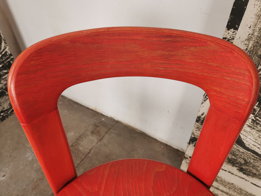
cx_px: 131
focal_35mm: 28
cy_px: 96
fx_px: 211
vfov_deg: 49.7
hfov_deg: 63.4
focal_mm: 5.56
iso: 160
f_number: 1.6
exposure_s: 1/100
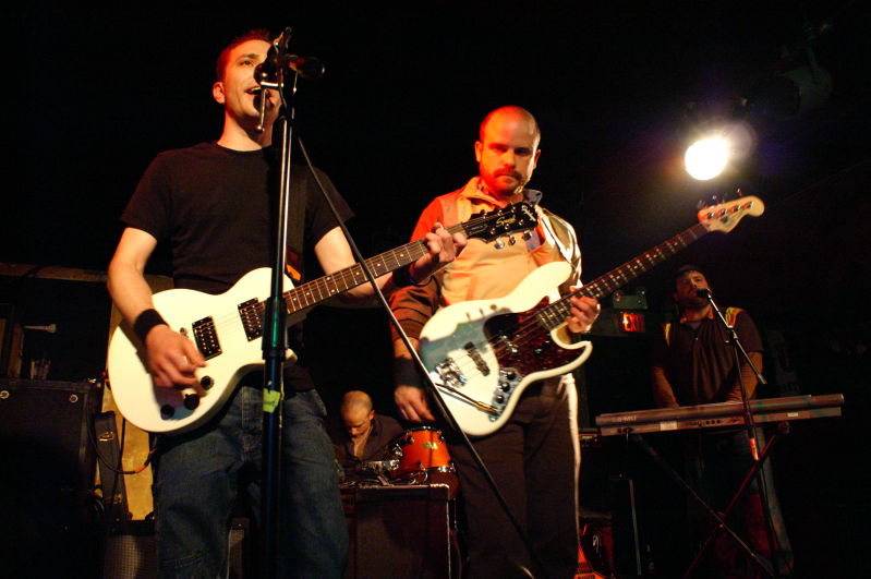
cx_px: 436
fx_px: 653
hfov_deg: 67.4
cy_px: 290
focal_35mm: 27
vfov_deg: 47.8
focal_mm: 18
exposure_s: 1/15
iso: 3200
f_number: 5.6
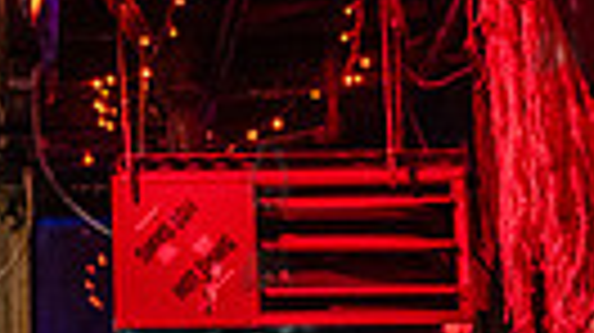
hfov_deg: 12.1
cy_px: -7
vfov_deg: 7.1
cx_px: -315
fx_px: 2675
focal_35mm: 170
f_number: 3.2
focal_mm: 37
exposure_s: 1/400
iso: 12800
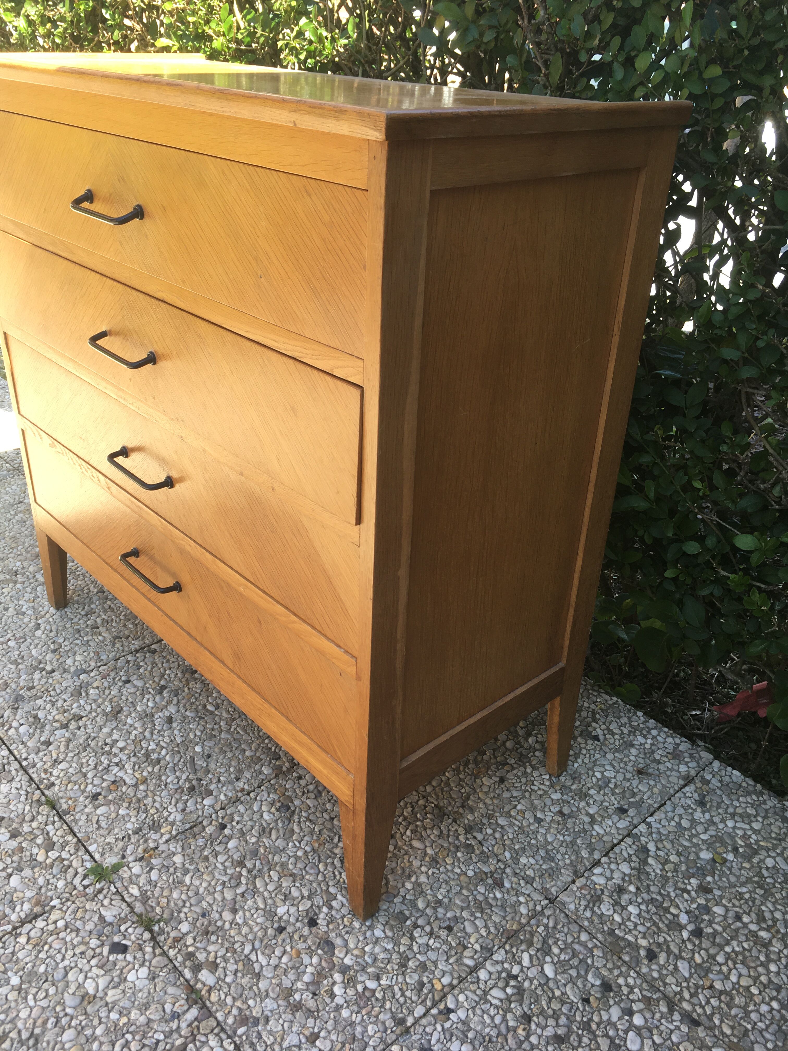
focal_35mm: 29
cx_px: 394
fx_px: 880
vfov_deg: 61.7
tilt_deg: -29.7
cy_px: 526
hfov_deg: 48.2
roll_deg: -0.4
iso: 25
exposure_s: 1/156
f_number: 2.2
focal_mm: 4.15
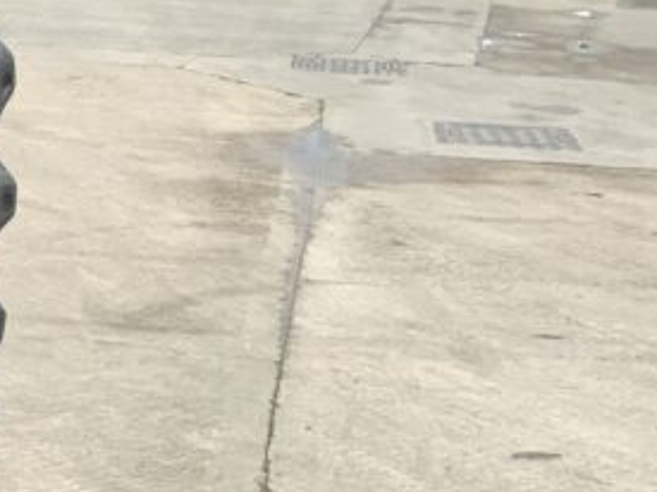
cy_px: 339
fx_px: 2049
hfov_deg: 16.9
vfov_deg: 13.7
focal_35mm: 108
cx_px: -263
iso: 16
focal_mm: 3
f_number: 1.8
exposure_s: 1/297
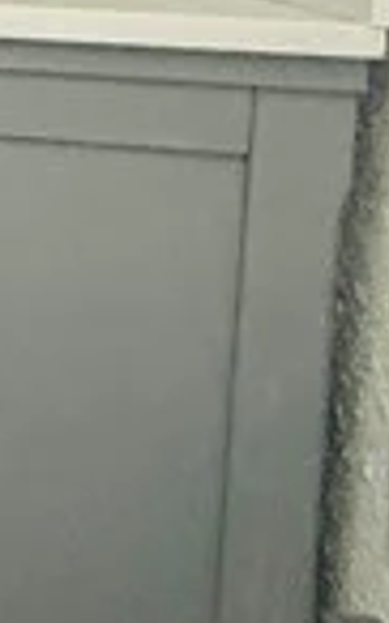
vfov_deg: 18.5
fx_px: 1768
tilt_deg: -3.3
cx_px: -1697
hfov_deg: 5.9
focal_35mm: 104
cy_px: -201
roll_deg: -0.3
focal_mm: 2.22
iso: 320
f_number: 2.2
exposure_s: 1/90
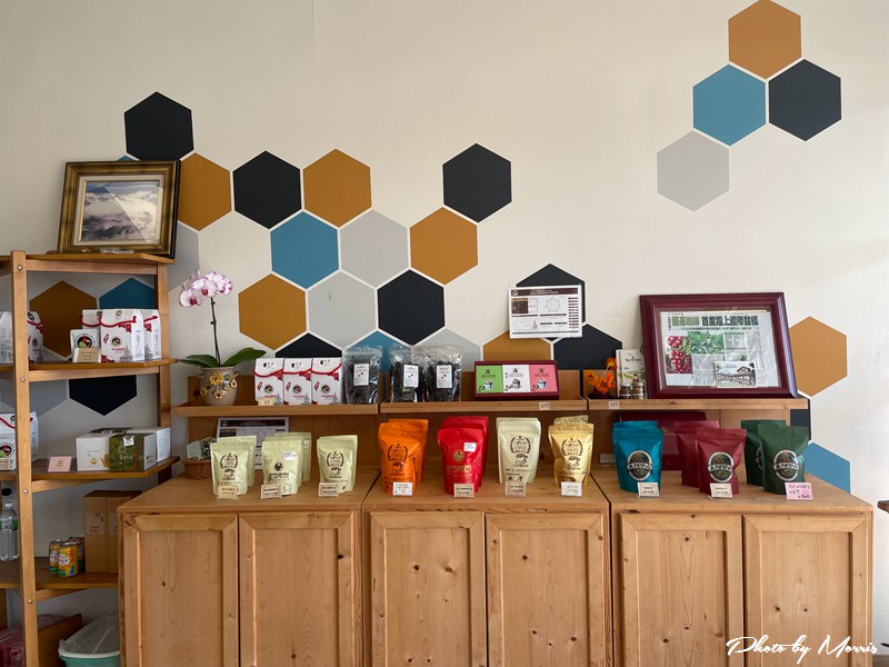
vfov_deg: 53.1
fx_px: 668
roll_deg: +1.2
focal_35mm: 26
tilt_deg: -1.6
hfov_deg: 67.3
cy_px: 334
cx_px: 444
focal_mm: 4.2
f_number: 1.6
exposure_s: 1/520
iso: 32
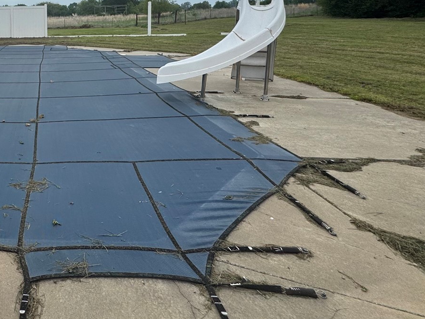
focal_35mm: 30
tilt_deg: -5.4
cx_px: 20
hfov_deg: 50.8
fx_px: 368
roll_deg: +0.9
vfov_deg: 43.5
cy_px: 43
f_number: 2.2
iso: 50
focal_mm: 2.22
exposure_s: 1/1927
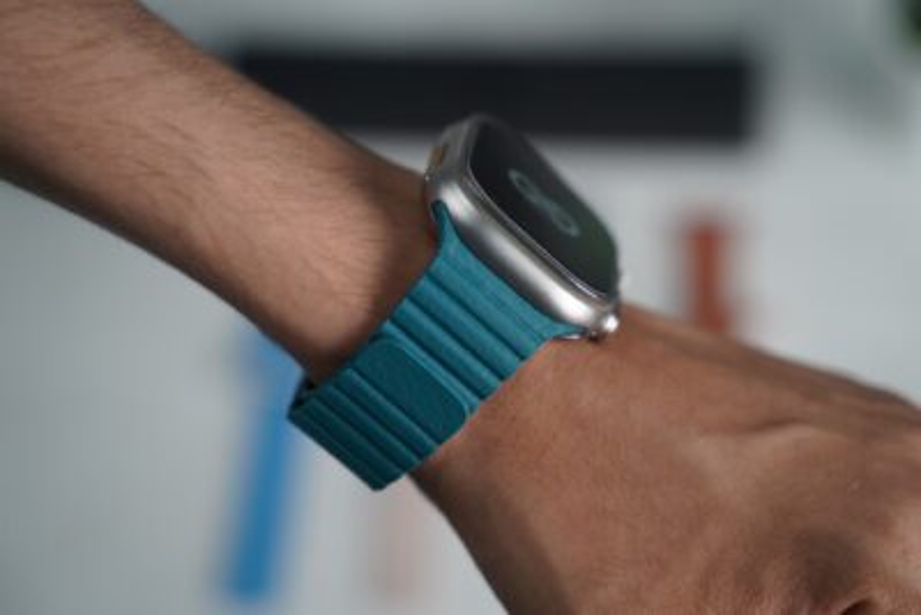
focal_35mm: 63
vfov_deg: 21.6
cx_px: 460
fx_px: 1612
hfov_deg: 31.9
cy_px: 308
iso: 1250
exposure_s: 1/125
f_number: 3.5
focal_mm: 63
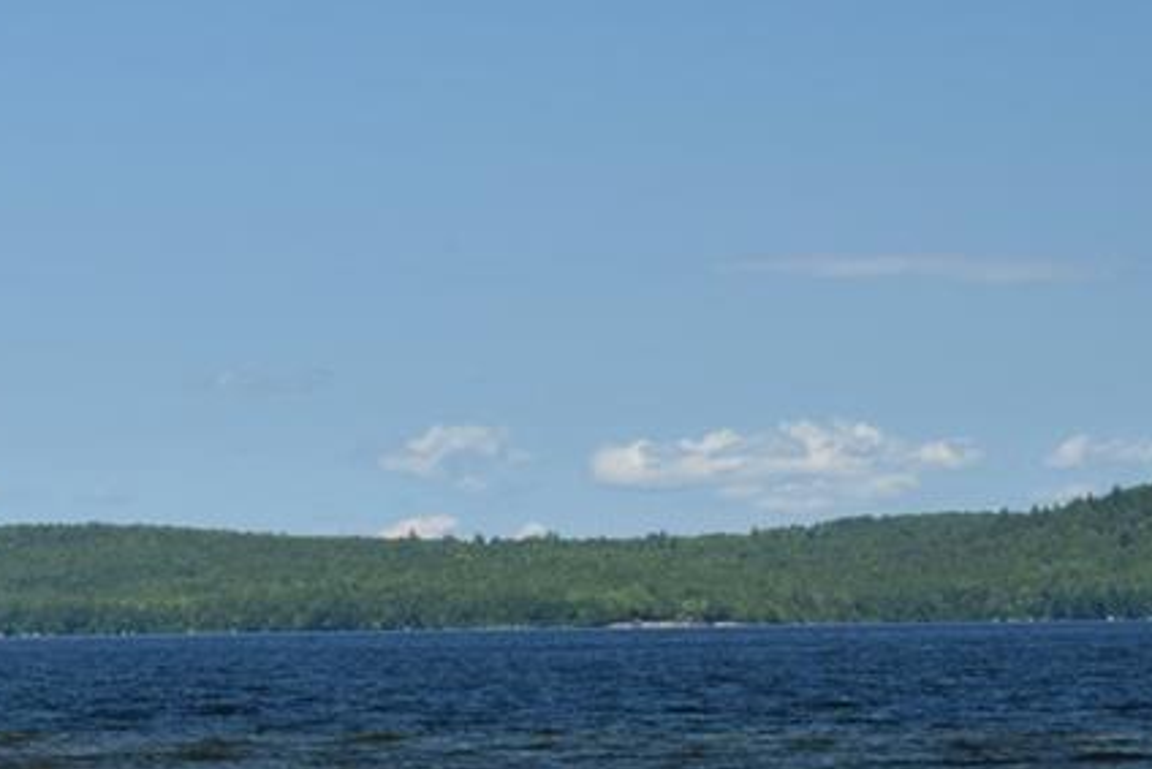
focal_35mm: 199
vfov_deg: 6.9
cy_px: 833
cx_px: -122
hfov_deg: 10.2
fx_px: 6376
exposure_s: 1/40
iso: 200
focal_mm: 55
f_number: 18
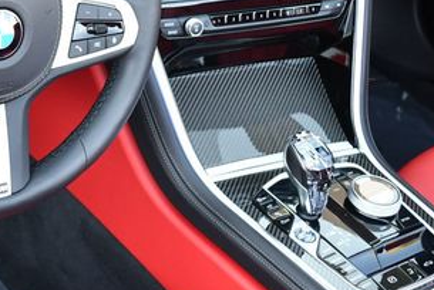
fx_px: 1014
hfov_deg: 23.6
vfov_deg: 16.1
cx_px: 58
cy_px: 18
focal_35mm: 84
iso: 800
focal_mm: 20
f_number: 3.8
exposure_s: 1/200
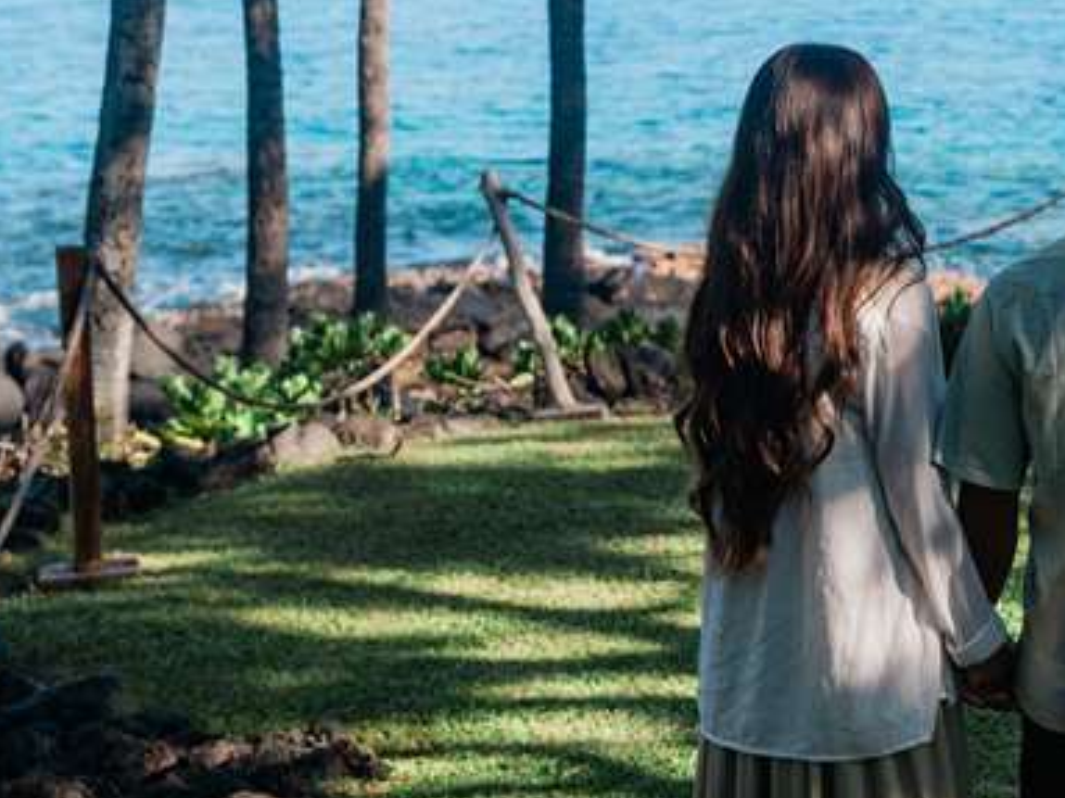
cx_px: 1078
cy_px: 167
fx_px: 3322
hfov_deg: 17.8
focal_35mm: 108
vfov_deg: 13.6
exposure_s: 1/2500
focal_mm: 42
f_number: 3.5
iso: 250
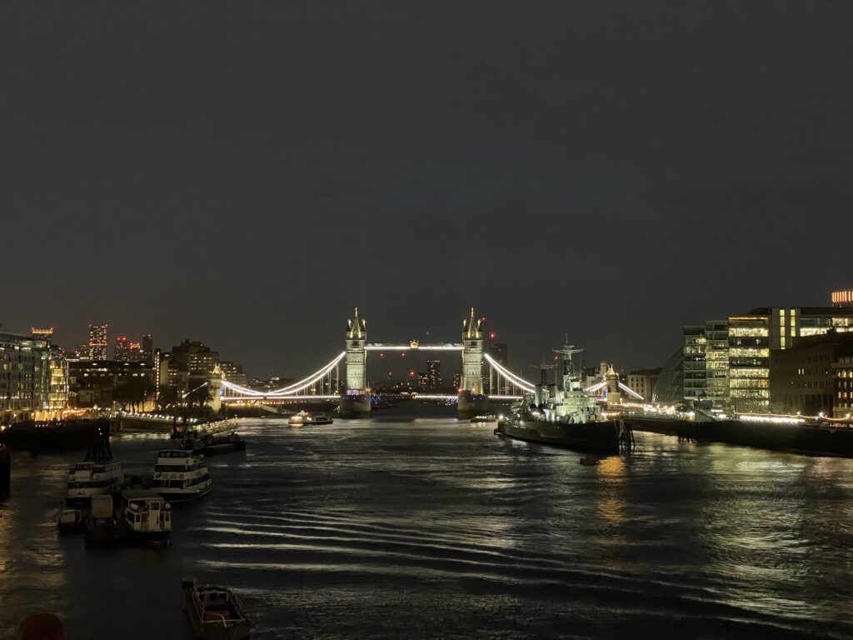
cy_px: 320
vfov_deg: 28.0
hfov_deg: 36.8
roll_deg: +0.4
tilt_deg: +3.5
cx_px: 426
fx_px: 1281
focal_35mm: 52
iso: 1250
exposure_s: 1/25
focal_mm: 6
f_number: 2
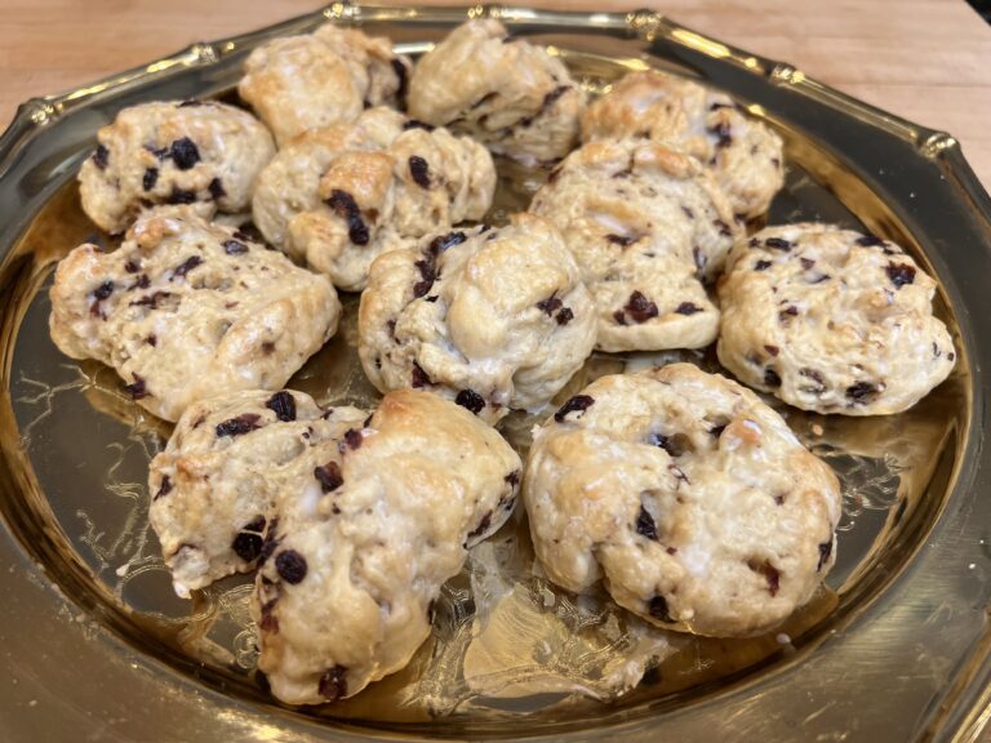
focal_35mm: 26
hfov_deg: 67.3
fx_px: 744
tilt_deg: -47.8
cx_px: 496
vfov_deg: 53.1
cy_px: 372
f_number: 1.5
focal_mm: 5.7
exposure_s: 1/120
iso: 125
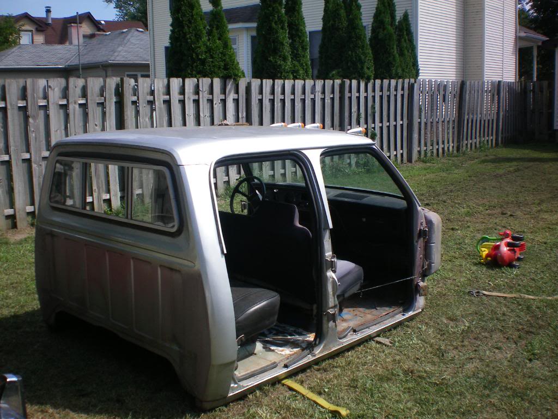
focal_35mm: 38
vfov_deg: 37.7
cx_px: 279
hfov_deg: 49.0
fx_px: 613
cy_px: 210
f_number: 4.6
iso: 64
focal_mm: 6.3
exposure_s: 1/400
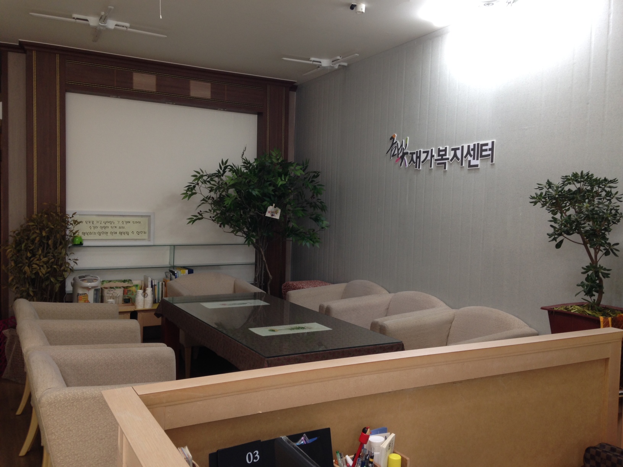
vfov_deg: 42.9
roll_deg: -1.8
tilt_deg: -2.9
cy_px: 234
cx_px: 312
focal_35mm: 33
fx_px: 594
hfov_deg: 55.4
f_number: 2.4
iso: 50
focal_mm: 4.12
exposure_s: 1/20
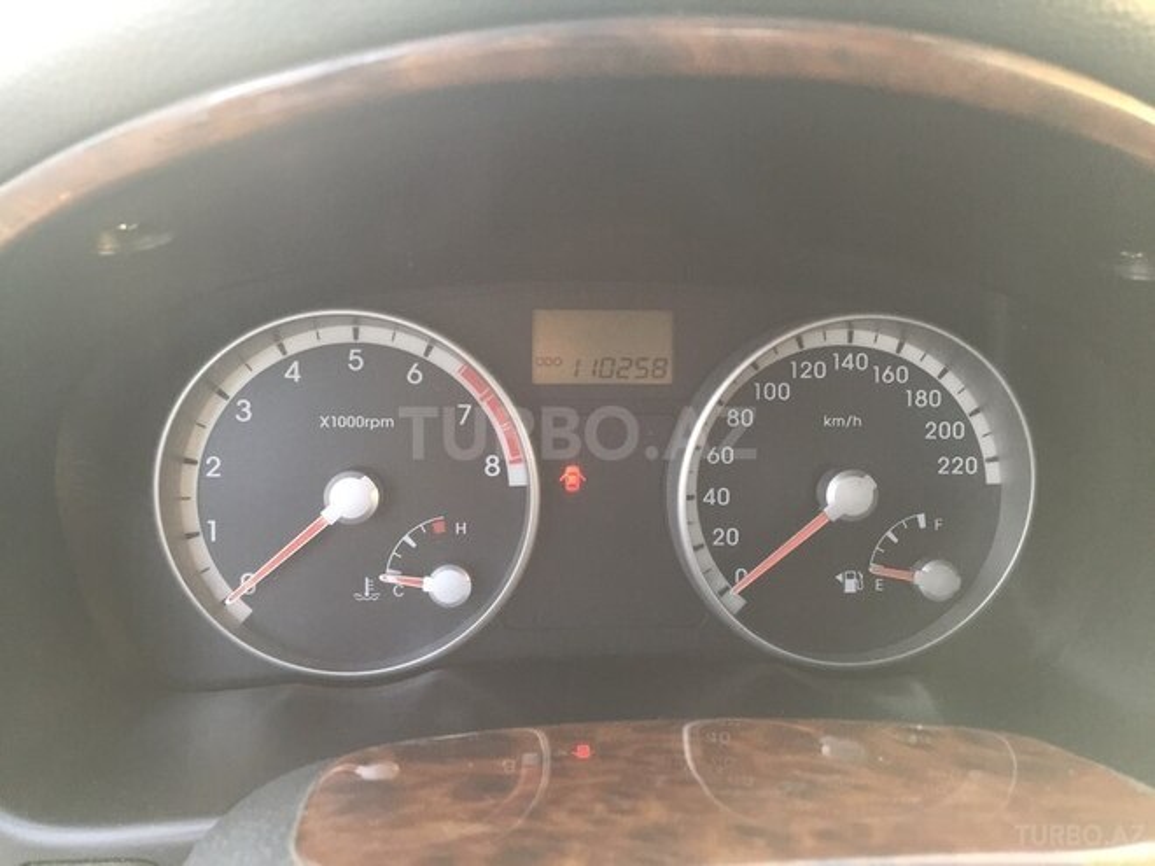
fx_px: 968
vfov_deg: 48.2
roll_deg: -2.4
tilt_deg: -23.3
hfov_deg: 61.7
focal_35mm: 29
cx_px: 578
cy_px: 433
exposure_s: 1/33
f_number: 2.2
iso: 50
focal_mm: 4.15
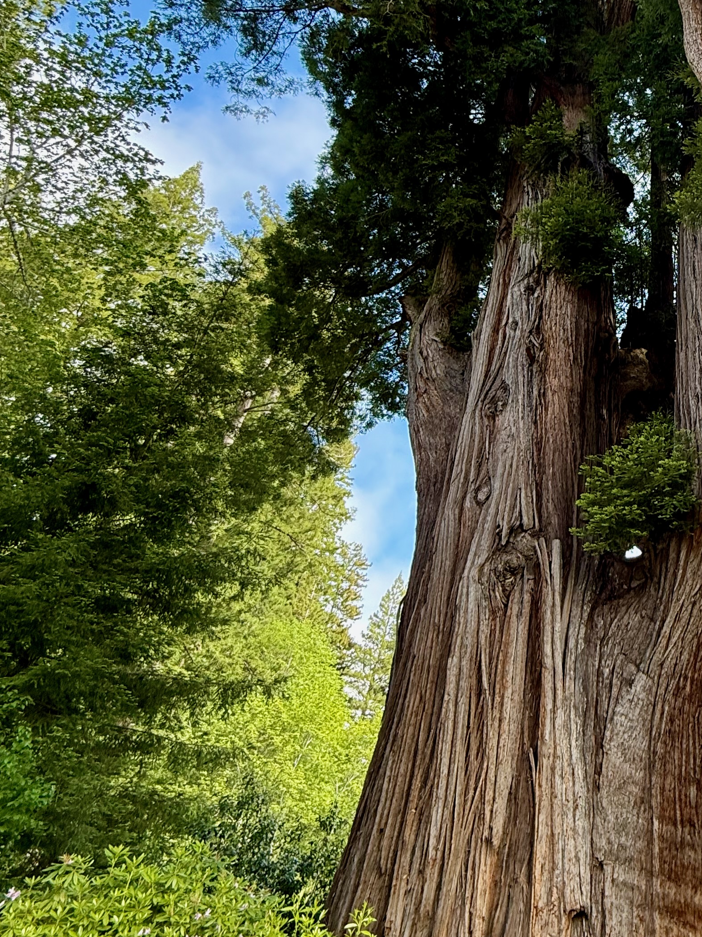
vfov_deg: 64.1
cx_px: 669
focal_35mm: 27
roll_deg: +1.8
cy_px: 333
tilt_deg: +41.9
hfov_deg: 45.1
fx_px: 730
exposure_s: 1/107
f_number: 2.2
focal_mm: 2.22
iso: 64
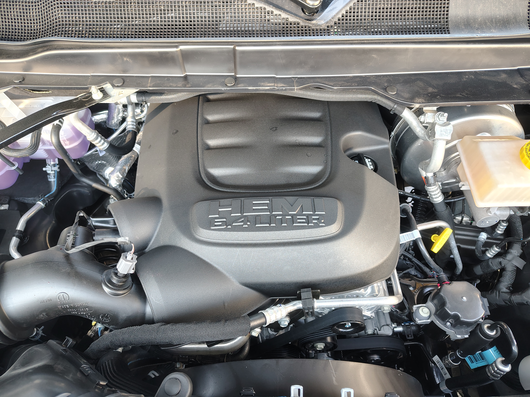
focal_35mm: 24
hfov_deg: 71.6
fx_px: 367
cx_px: 265
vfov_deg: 56.8
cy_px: 198
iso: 400
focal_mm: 5.56
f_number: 1.8
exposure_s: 1/105
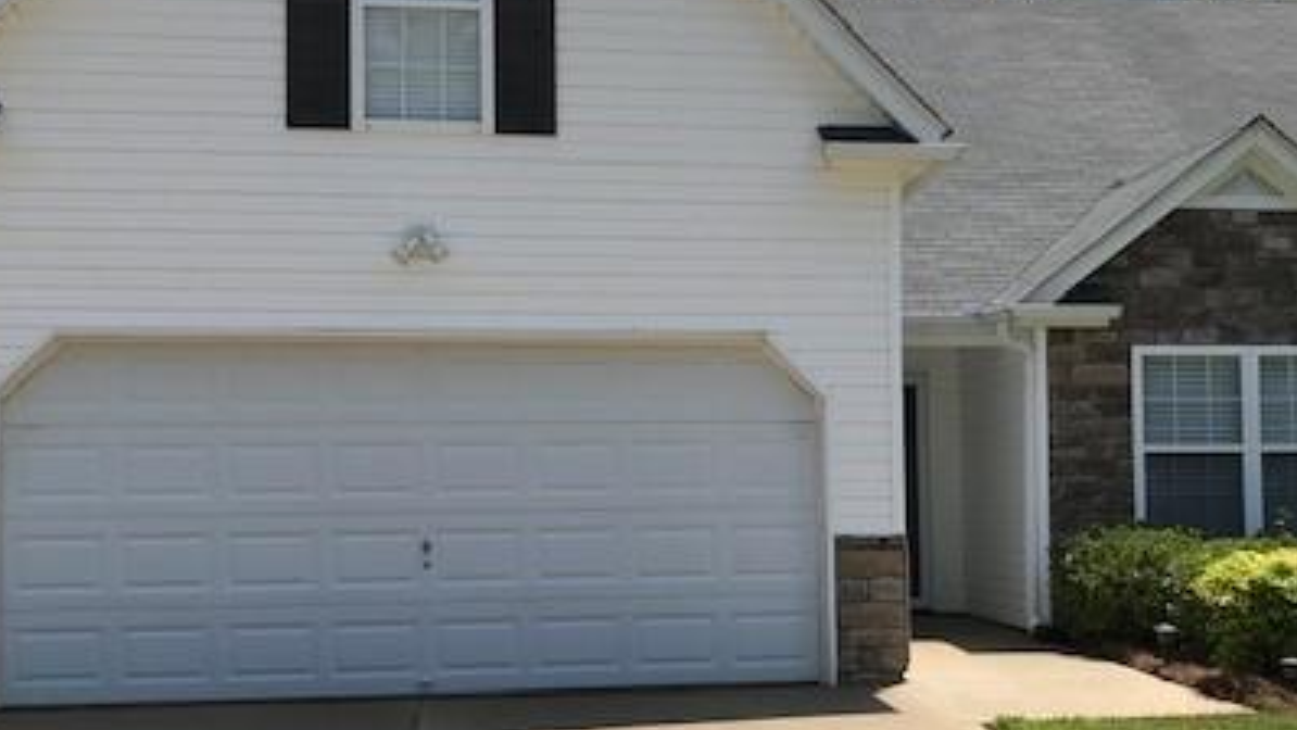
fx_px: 1685
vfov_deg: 24.4
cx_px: 736
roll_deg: +0.7
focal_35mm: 49
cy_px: 420
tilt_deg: +2.6
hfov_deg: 42.0
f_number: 1.8
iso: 20
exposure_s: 1/3195
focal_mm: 3.99
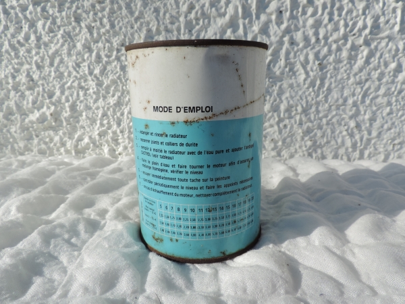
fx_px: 281
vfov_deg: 56.8
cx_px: 202
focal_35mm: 24
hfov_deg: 71.6
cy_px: 152
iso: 80
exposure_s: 1/1250
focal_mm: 4.3
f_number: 3.3
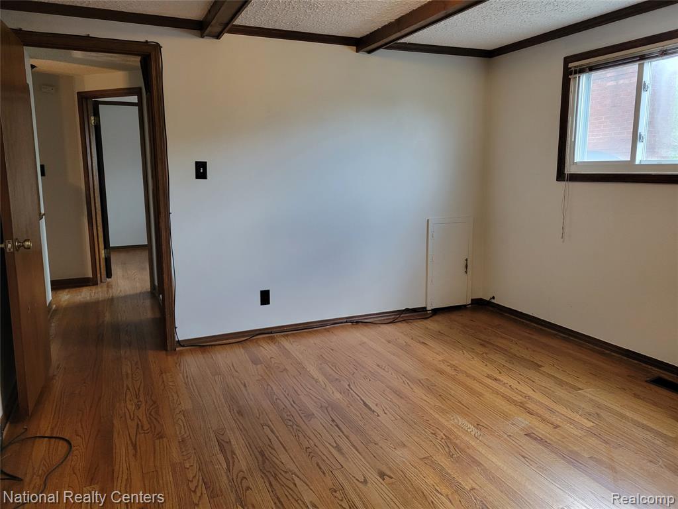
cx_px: 339
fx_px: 509
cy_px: 254
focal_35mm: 26
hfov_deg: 67.3
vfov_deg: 53.1
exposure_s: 1/120
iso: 250
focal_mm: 5.4
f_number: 1.8
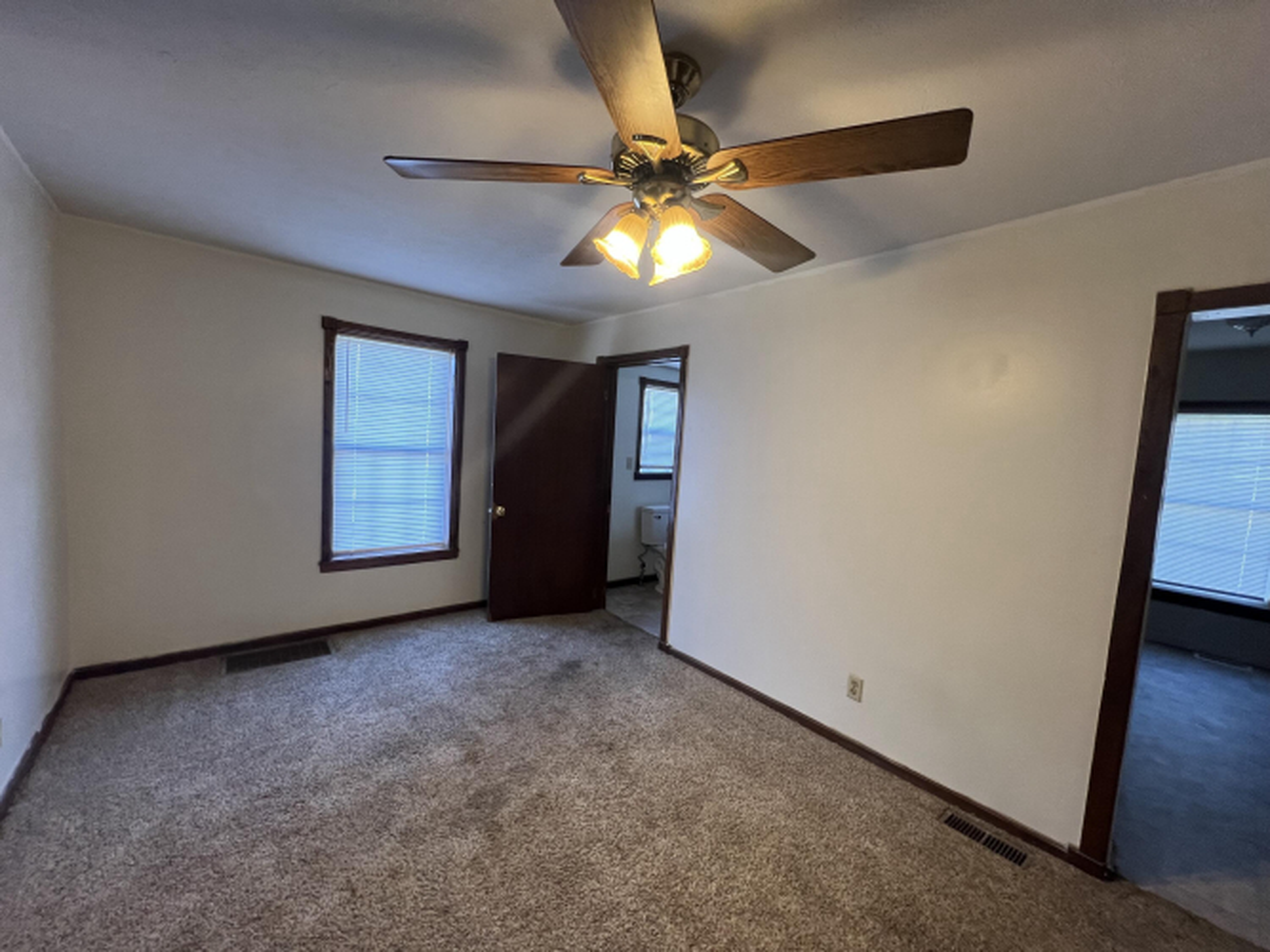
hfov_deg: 106.2
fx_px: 477
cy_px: 476
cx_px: 635
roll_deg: -4.2
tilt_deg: -4.9
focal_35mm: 13
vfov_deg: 89.9
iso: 160
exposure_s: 1/60
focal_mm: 1.57
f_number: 1.8
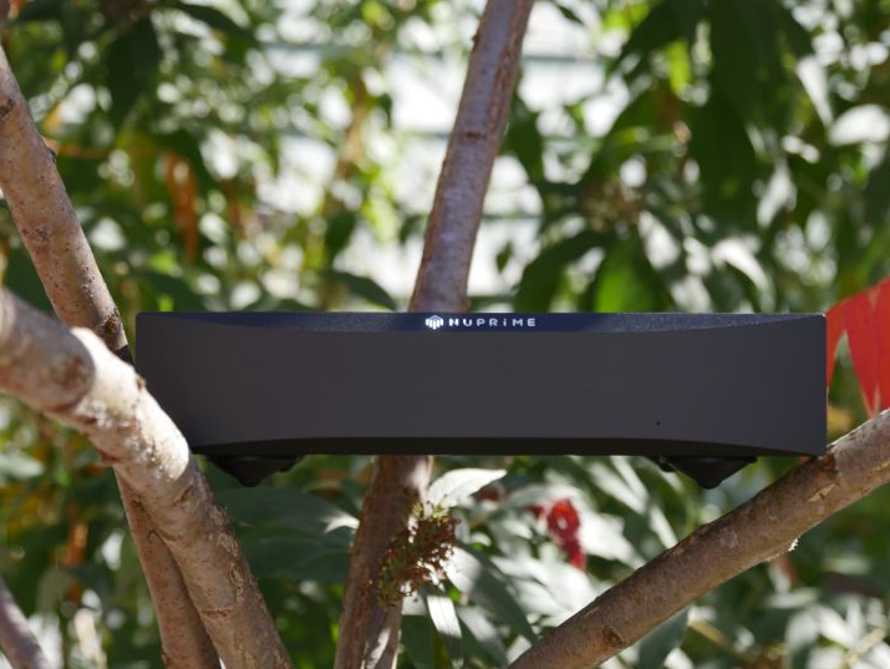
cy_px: 323
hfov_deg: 16.0
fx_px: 3164
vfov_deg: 12.1
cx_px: 424
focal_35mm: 123
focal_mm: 55
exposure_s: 1/250
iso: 200
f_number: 5.1
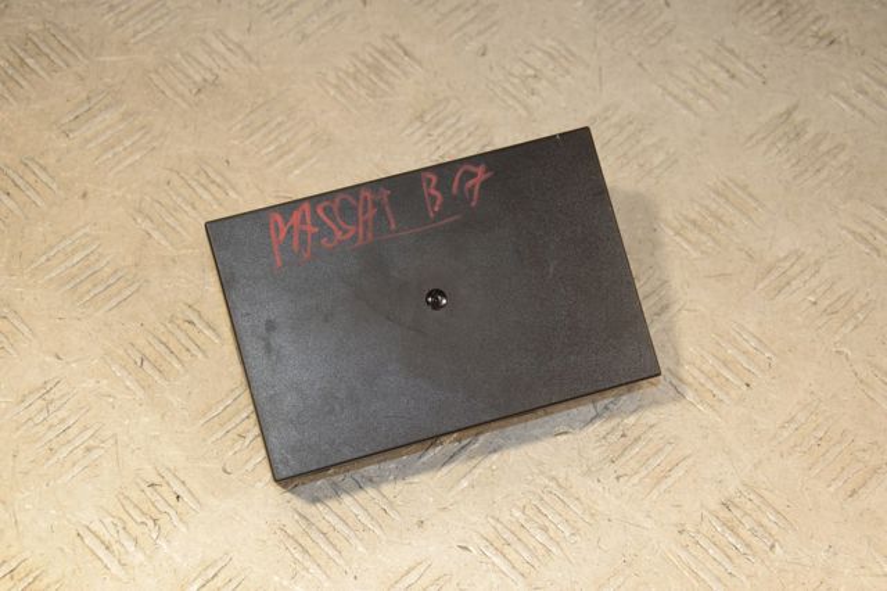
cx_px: 444
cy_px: 296
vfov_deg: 18.2
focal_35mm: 75
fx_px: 1847
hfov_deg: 27.0
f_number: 7.1
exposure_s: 1/200
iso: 800
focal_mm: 50
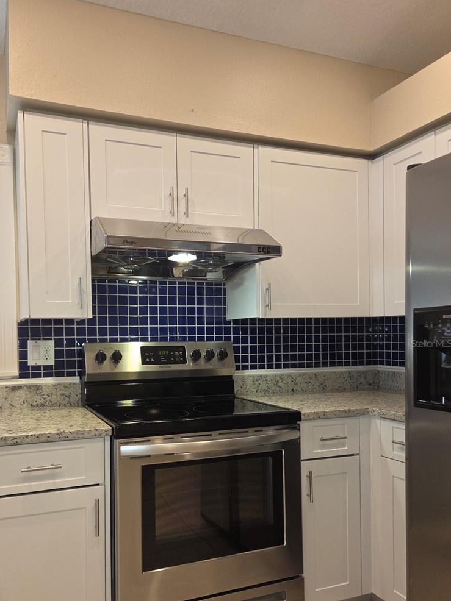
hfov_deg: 49.4
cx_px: 179
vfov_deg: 63.2
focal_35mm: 28
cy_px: 343
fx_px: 487
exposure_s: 1/60
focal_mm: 5.4
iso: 100
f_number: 1.8
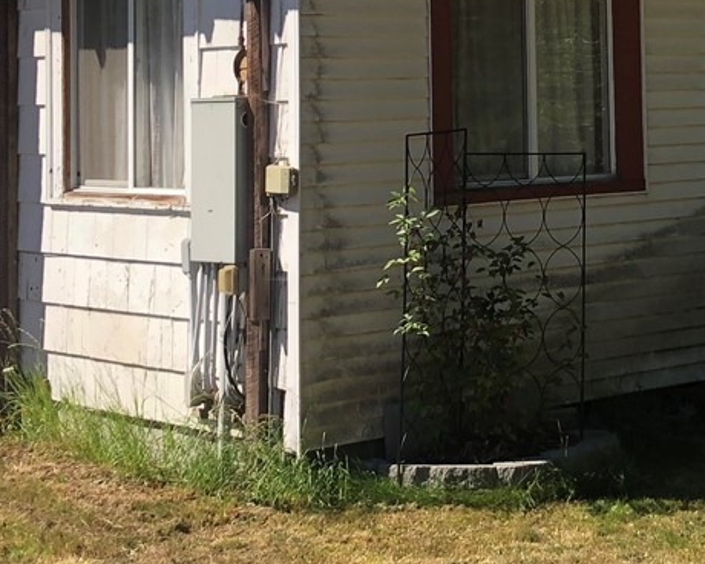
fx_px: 1982
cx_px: 595
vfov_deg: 15.9
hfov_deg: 19.9
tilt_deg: +3.1
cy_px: -9
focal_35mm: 95
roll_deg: +3.0
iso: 20
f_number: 1.8
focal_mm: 3.99
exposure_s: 1/1333
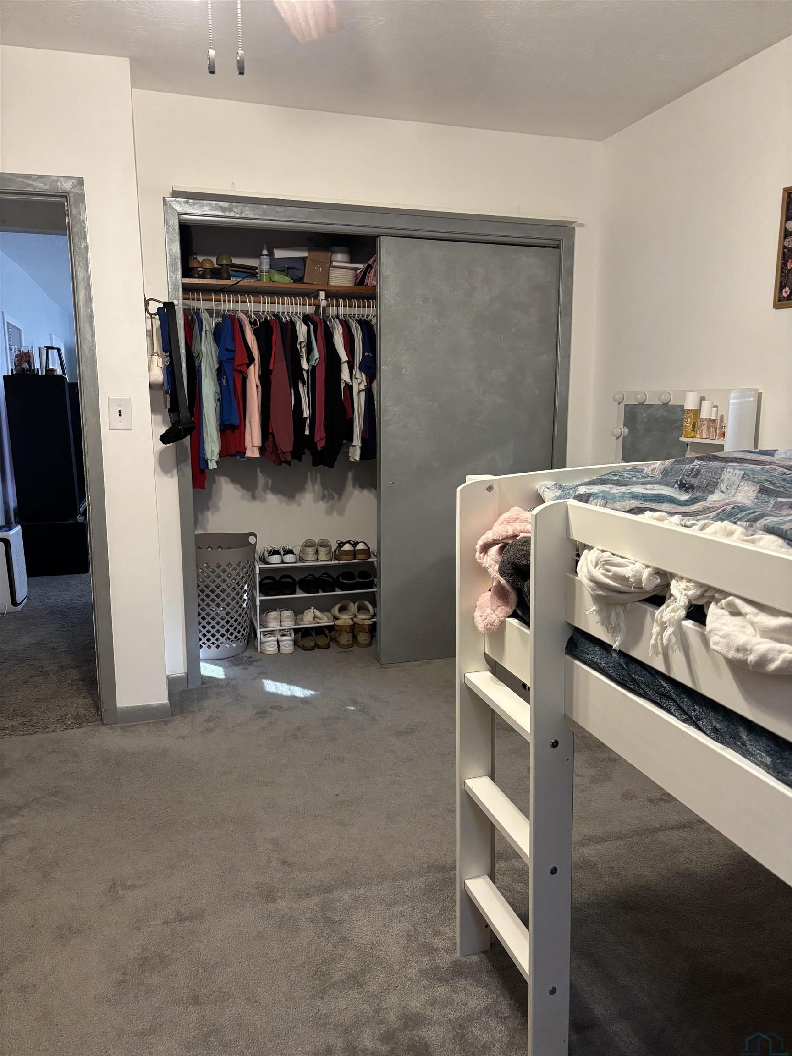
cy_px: 528
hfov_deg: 53.1
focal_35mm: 26
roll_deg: -0.9
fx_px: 793
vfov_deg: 67.3
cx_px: 396
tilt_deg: -8.9
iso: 250
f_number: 1.6
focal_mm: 5.96
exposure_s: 1/60
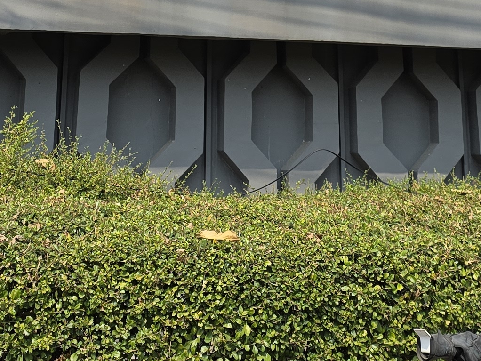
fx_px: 1251
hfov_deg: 21.8
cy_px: -137
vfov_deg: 15.5
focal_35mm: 90
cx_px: 263
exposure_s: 1/677
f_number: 1.7
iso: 12
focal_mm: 6.3
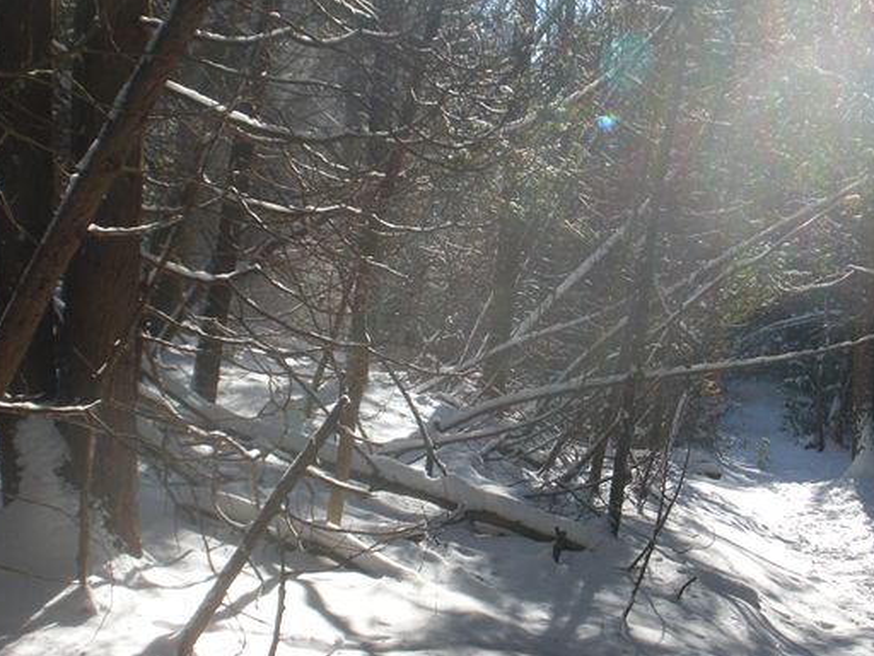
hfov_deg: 29.7
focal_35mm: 65
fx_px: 1641
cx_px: 524
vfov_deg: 22.6
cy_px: 314
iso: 64
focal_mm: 9.1
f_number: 4.4
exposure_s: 1/188
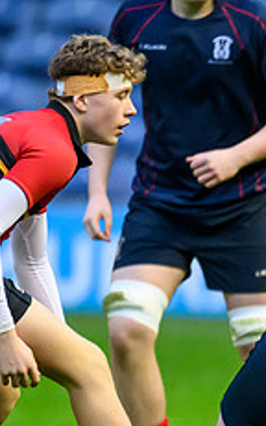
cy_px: 417
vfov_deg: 1.1
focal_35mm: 1999
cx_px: 666
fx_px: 23230
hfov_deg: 0.7
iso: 6400
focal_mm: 560
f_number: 4
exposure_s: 1/1250
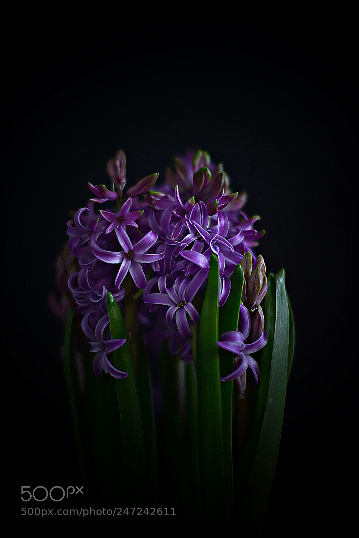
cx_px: 180
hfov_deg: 27.0
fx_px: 748
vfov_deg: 39.6
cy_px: 269
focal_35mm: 50
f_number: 1.6
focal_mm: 50
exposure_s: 1/50
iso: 450
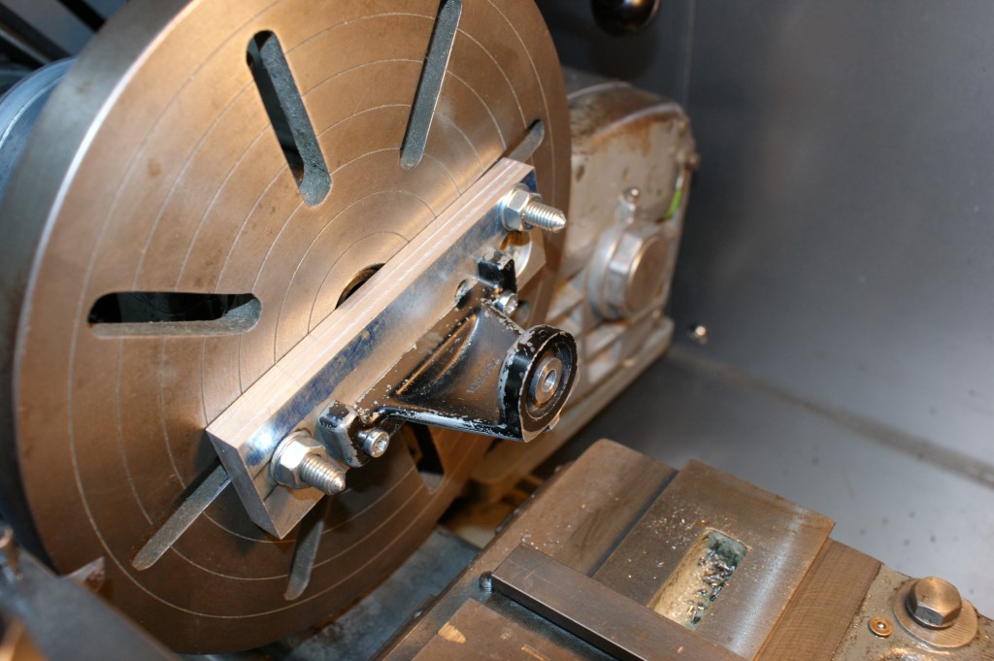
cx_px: 497
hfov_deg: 53.2
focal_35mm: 36
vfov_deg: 36.8
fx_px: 993
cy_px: 330
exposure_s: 1/60
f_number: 5.6
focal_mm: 24
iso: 400
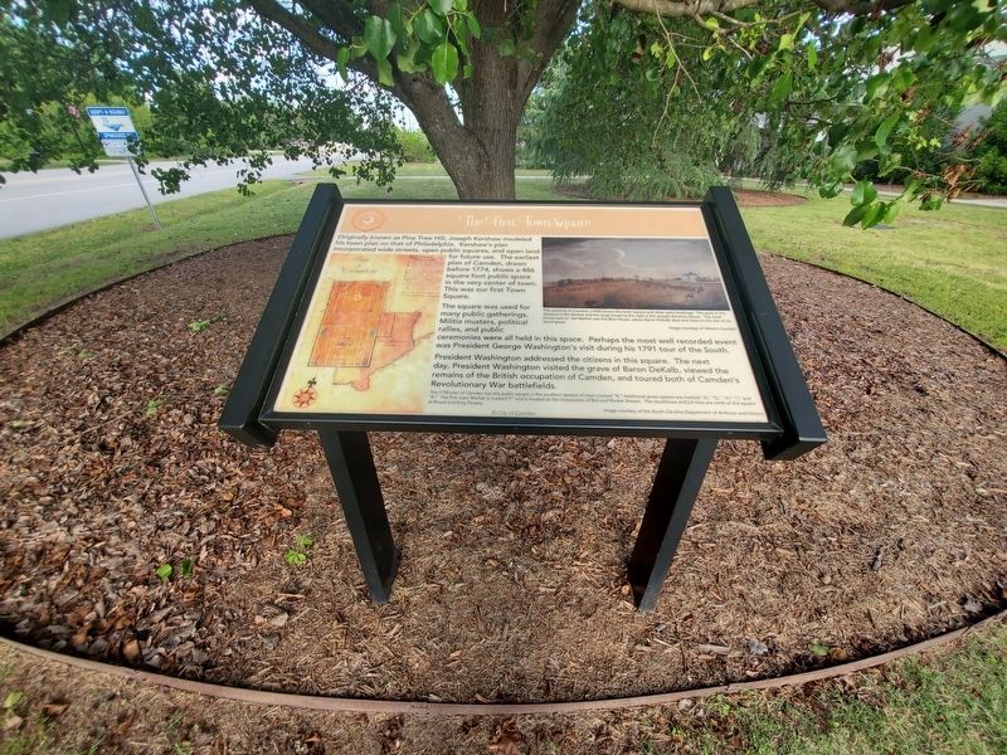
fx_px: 378
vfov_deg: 89.9
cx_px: 504
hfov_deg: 106.2
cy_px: 378
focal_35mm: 13
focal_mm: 1.8
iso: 50
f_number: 2.2
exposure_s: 1/176
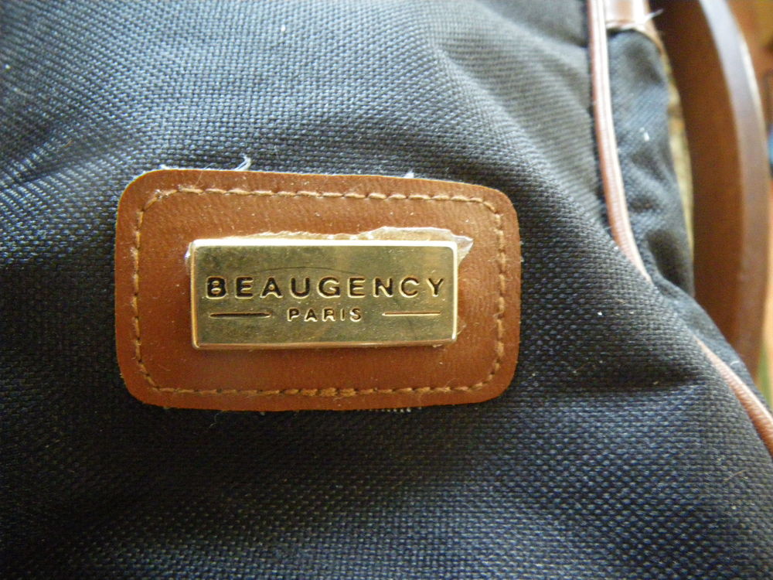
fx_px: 625
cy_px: 290
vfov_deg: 49.7
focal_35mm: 28
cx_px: 386
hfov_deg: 63.4
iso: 800
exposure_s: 1/8
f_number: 3.5
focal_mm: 5
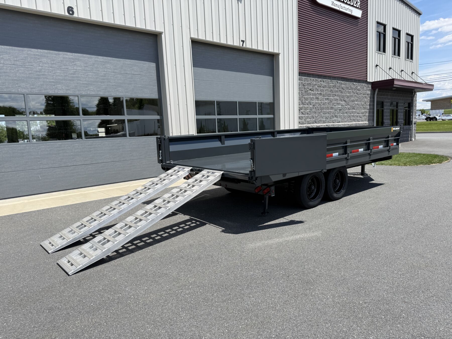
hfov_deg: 71.6
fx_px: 313
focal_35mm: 24
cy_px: 170
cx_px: 226
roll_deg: +2.9
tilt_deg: -7.3
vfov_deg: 56.8
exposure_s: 1/2703
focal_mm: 6.76
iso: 80
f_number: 1.78
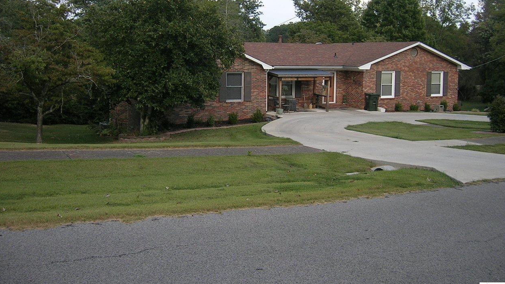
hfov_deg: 51.6
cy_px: 105
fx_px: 522
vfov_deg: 30.3
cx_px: 254
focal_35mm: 39
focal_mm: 5.4
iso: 50
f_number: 2.8
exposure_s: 1/396
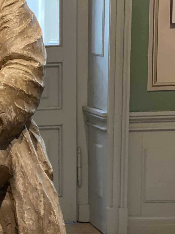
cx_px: -64
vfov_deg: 13.7
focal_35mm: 143
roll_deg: +1.9
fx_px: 964
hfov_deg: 10.1
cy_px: 205
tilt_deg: -12.6
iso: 125
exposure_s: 1/33
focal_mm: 6
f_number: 2
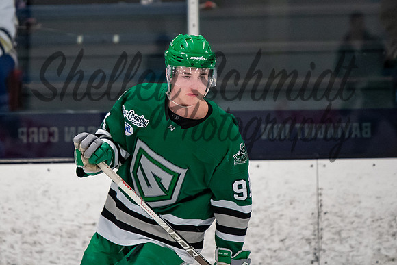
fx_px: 5375
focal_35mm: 487
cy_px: 54
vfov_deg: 2.8
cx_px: 161
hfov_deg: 4.2
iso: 1600
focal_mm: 200
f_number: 2.8
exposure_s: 1/800
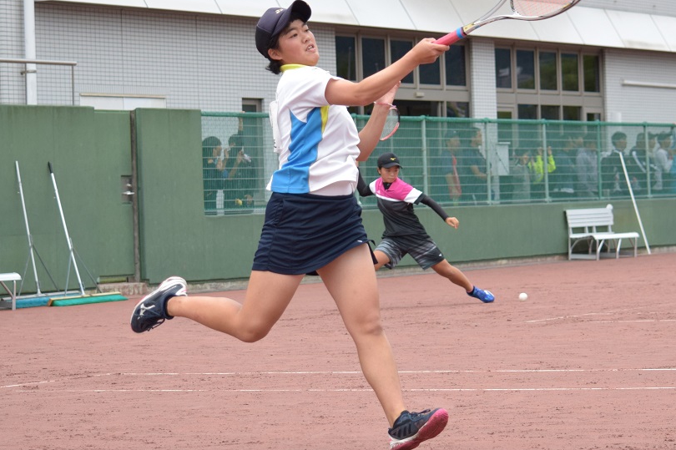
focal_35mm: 126
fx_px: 2364
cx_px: 376
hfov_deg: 16.3
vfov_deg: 10.9
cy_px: 192
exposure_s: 1/1600
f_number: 4.5
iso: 640
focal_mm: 68
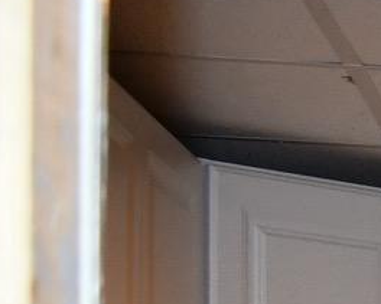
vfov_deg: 6.5
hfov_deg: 7.0
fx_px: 2547
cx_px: 1414
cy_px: 779
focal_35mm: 226
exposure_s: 1/60
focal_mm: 21
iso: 900
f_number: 3.8
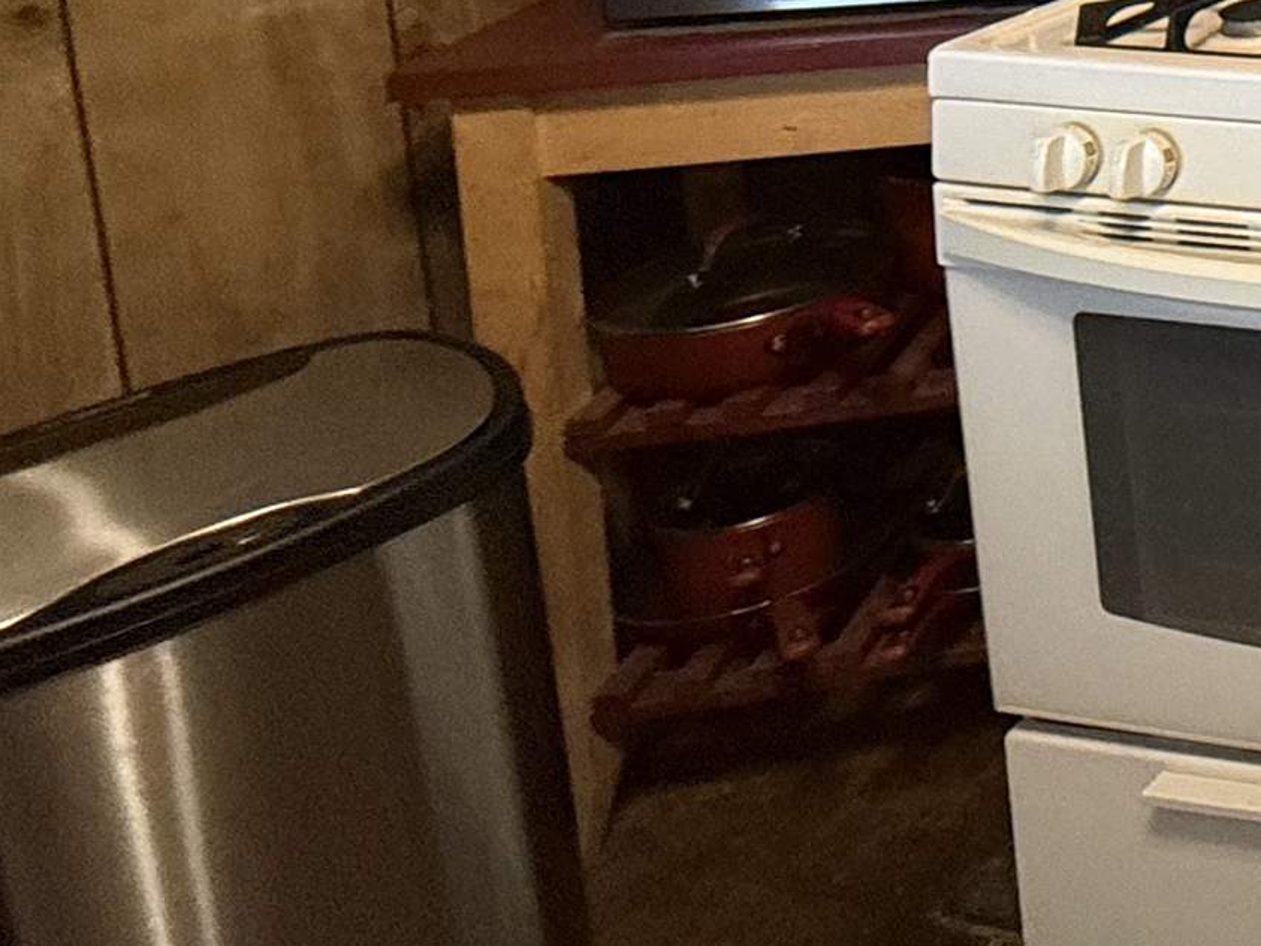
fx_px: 1858
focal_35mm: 51
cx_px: 2271
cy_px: -341
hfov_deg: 22.2
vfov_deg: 24.3
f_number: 2.2
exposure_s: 1/60
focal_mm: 2.22
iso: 320
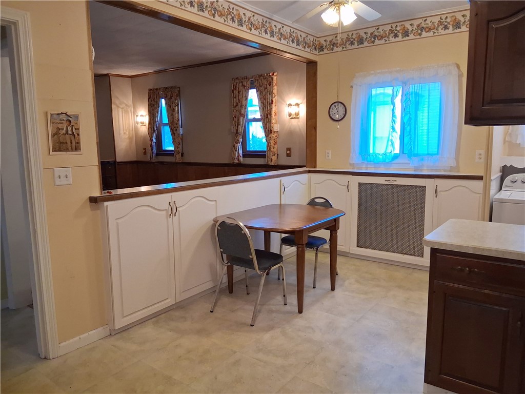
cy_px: 197
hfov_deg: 67.3
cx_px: 262
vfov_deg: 53.1
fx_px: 394
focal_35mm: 26
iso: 400
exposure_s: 1/120
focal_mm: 3.98
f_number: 1.8
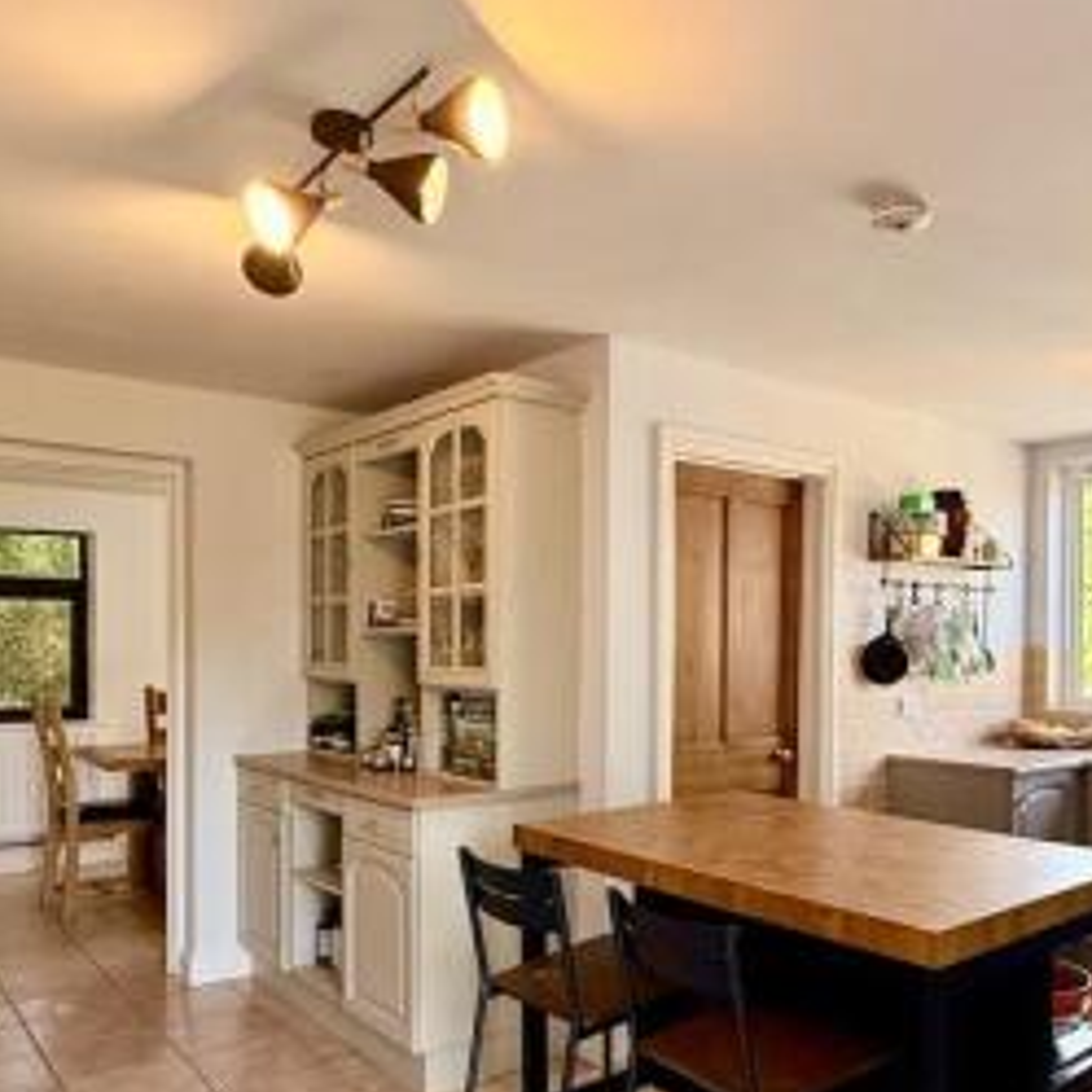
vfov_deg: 55.2
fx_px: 1035
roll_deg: -0.4
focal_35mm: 29
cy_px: 660
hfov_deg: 54.7
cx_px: 708
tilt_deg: -0.5
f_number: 2.2
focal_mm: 2.22
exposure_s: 1/99
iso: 160
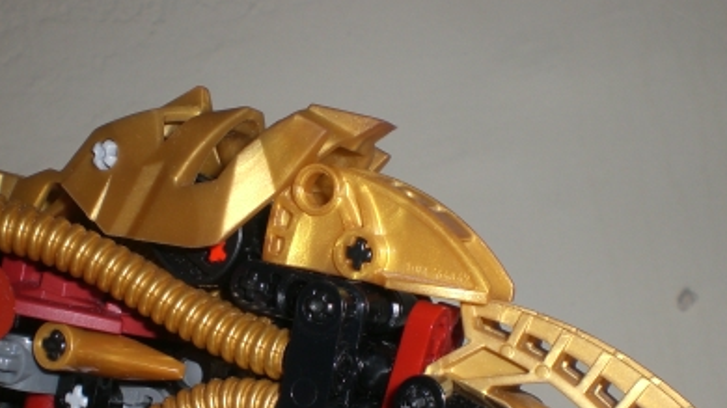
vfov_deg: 17.3
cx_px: 337
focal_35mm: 68
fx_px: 1310
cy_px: 402
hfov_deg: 31.0
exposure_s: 1/60
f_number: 4.4
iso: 50
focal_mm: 6.3
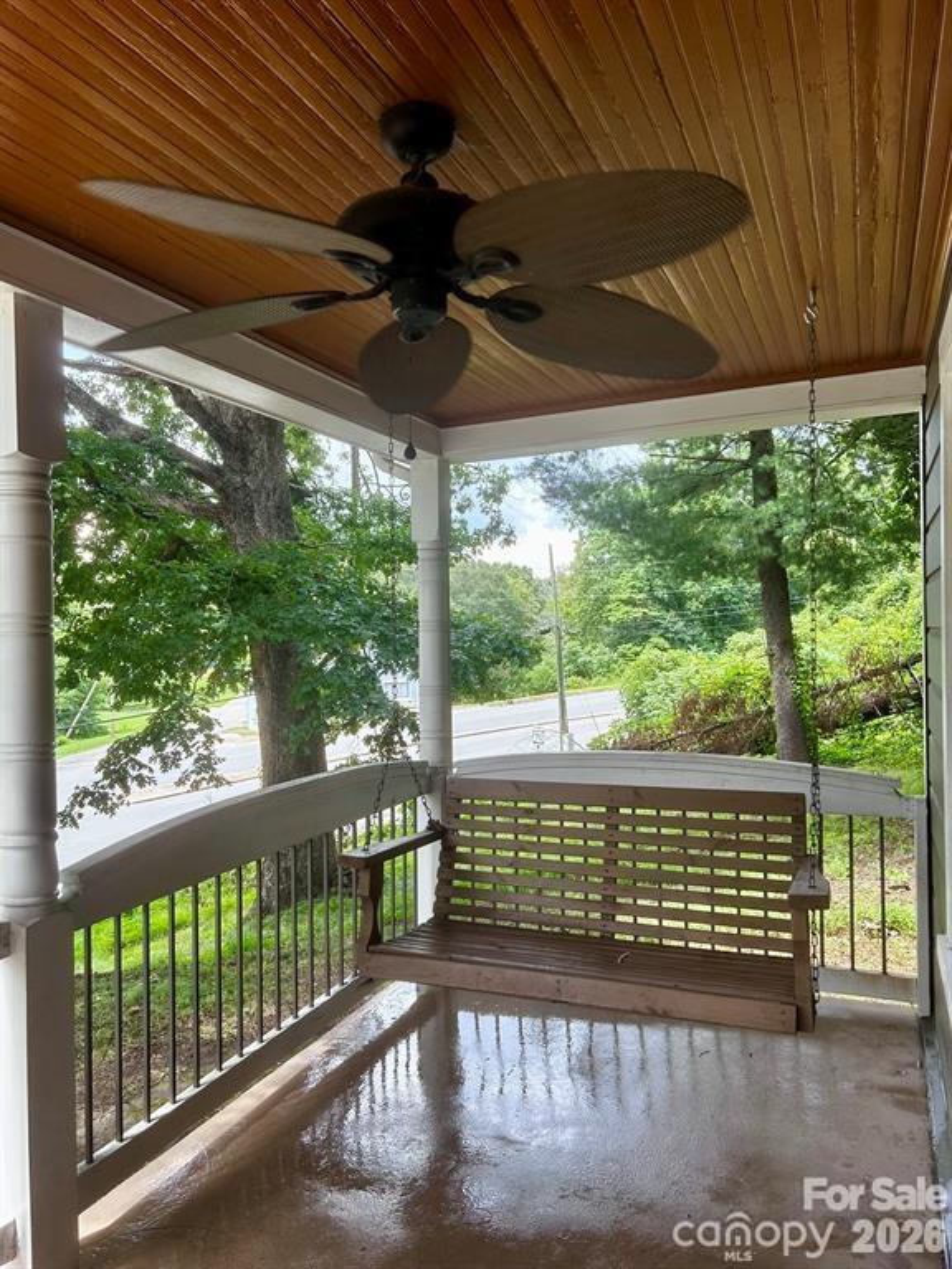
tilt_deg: +0.2
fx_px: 953
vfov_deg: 67.3
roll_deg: +0.8
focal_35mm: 26
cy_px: 634
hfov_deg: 53.1
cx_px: 476
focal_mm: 5.7
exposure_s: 1/427
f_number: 1.5
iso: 50
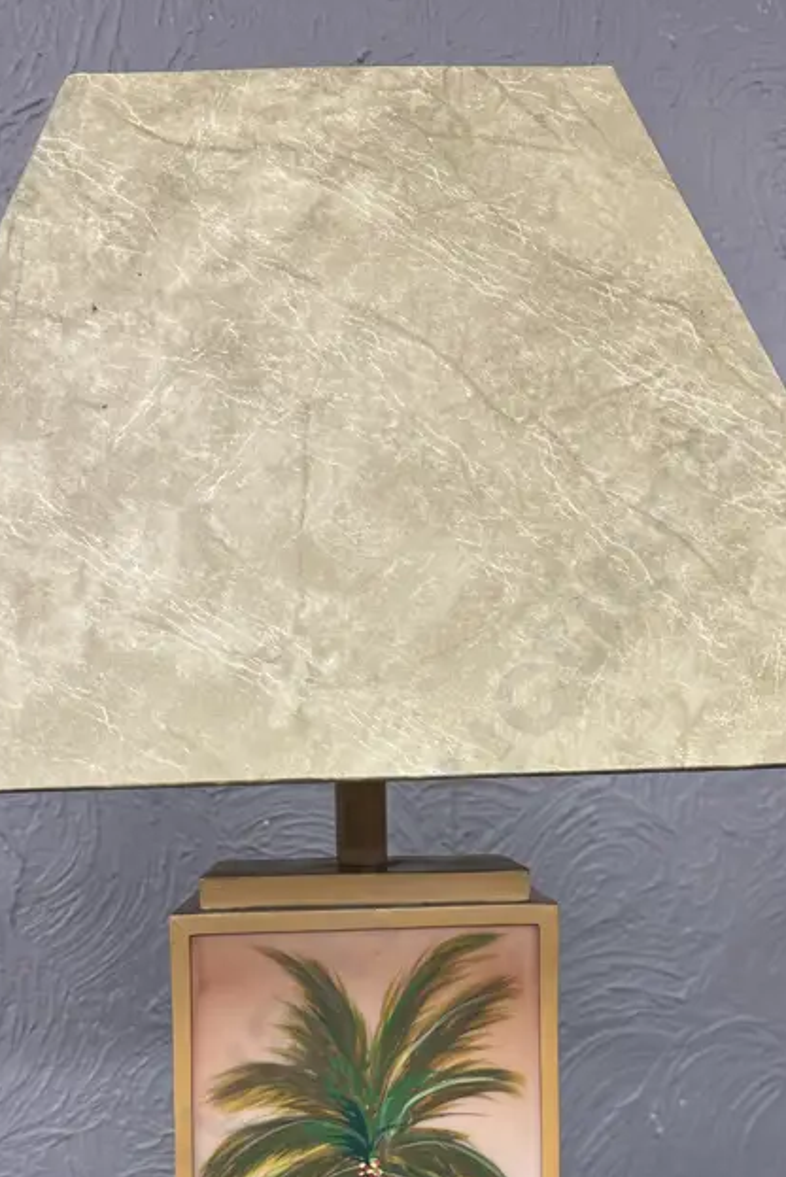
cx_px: 380
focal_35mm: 41
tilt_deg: -4.4
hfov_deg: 32.7
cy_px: 899
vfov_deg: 45.5
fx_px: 1341
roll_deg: +0.8
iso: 125
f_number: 1.78
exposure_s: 1/100
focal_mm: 6.86
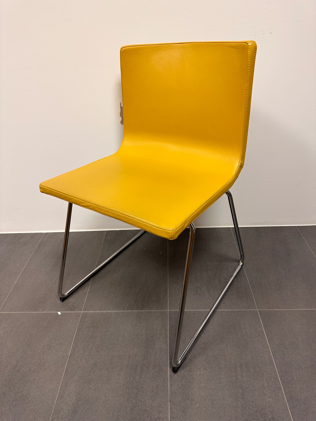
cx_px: 158
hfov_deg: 56.8
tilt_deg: -32.0
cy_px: 210
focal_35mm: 24
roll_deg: +2.7
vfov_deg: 71.6
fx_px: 292
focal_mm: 6.86
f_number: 1.78
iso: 160
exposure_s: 1/100
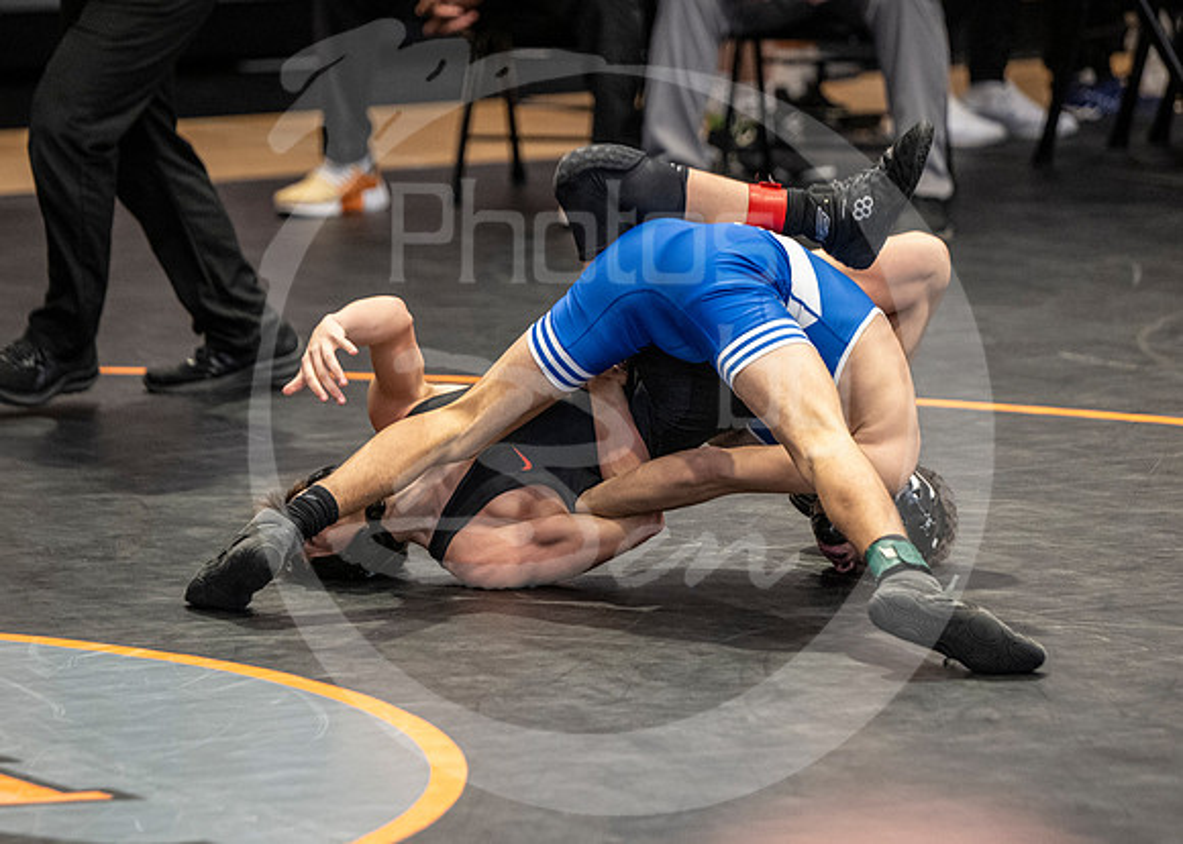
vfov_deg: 5.6
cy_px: 533
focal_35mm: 256
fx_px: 8590
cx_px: 626
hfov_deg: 7.9
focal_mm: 165
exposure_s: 1/1000
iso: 3200
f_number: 2.8
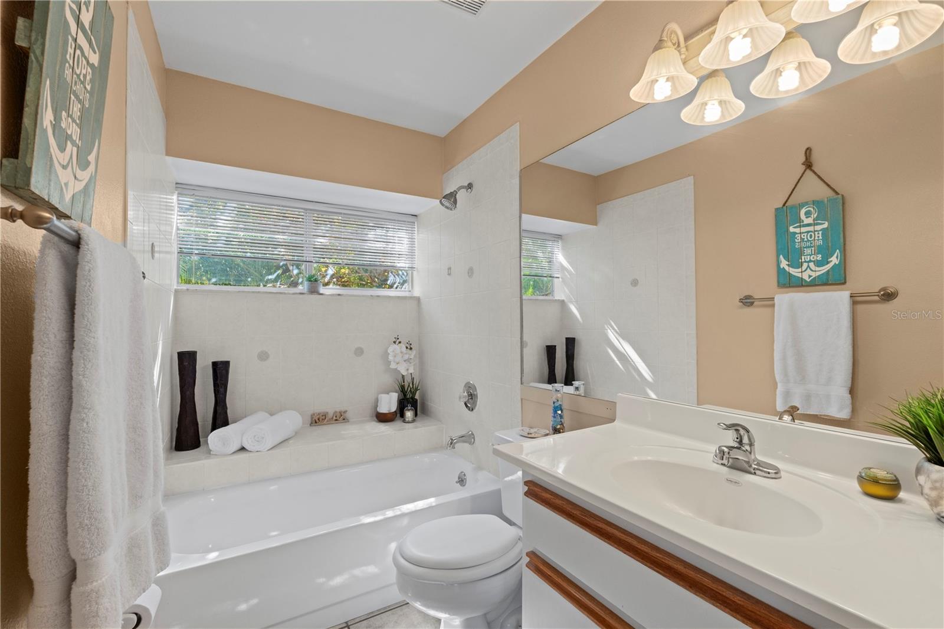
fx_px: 419
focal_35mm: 16
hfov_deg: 96.7
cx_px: 472
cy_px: 314
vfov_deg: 73.7
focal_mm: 16
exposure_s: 1/30
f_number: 9
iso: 2000
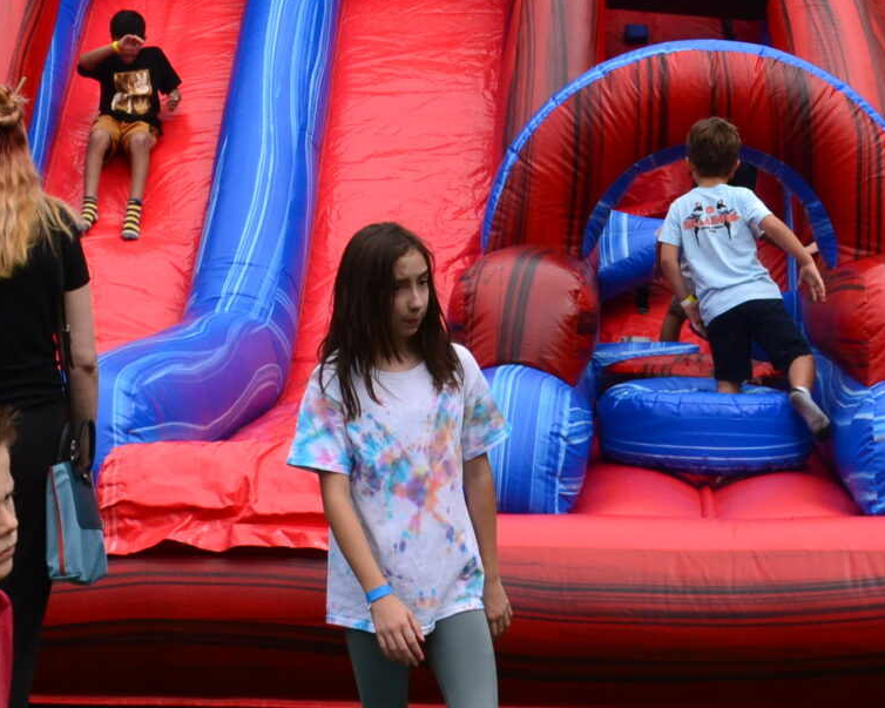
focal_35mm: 86
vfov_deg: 17.2
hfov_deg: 22.1
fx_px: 2252
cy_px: -112
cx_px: 296
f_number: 11
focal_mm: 18
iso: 400
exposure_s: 1/500
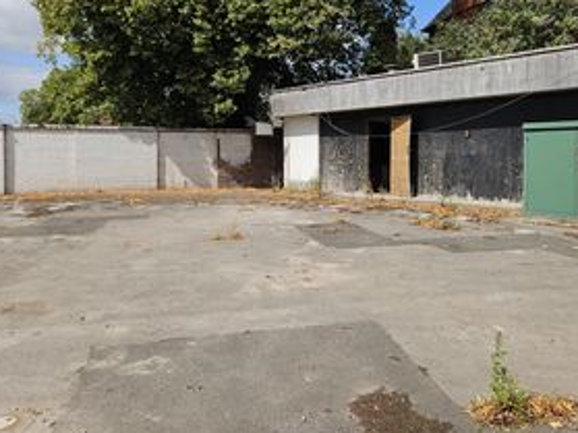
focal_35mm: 33
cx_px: 336
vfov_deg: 42.7
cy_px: 172
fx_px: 551
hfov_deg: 55.1
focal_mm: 5.4
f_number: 1.8
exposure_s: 1/2643
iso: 25
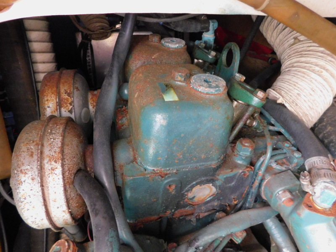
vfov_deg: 58.9
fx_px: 223
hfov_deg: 73.9
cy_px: 126
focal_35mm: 23
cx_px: 168
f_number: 3
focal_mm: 4
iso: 800
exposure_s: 1/3
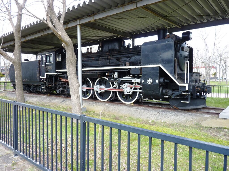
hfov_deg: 65.3
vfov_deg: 51.4
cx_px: 114
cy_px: 86
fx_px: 179
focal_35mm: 27
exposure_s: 1/125
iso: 80
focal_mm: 4.8
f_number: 2.8
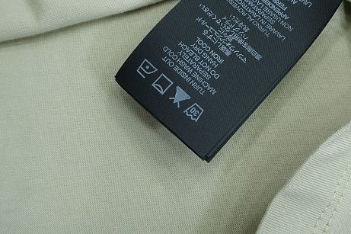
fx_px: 583
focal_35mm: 60
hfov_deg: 32.9
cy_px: 35
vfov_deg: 22.2
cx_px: 256
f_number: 8
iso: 1000
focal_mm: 23
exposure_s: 1/160
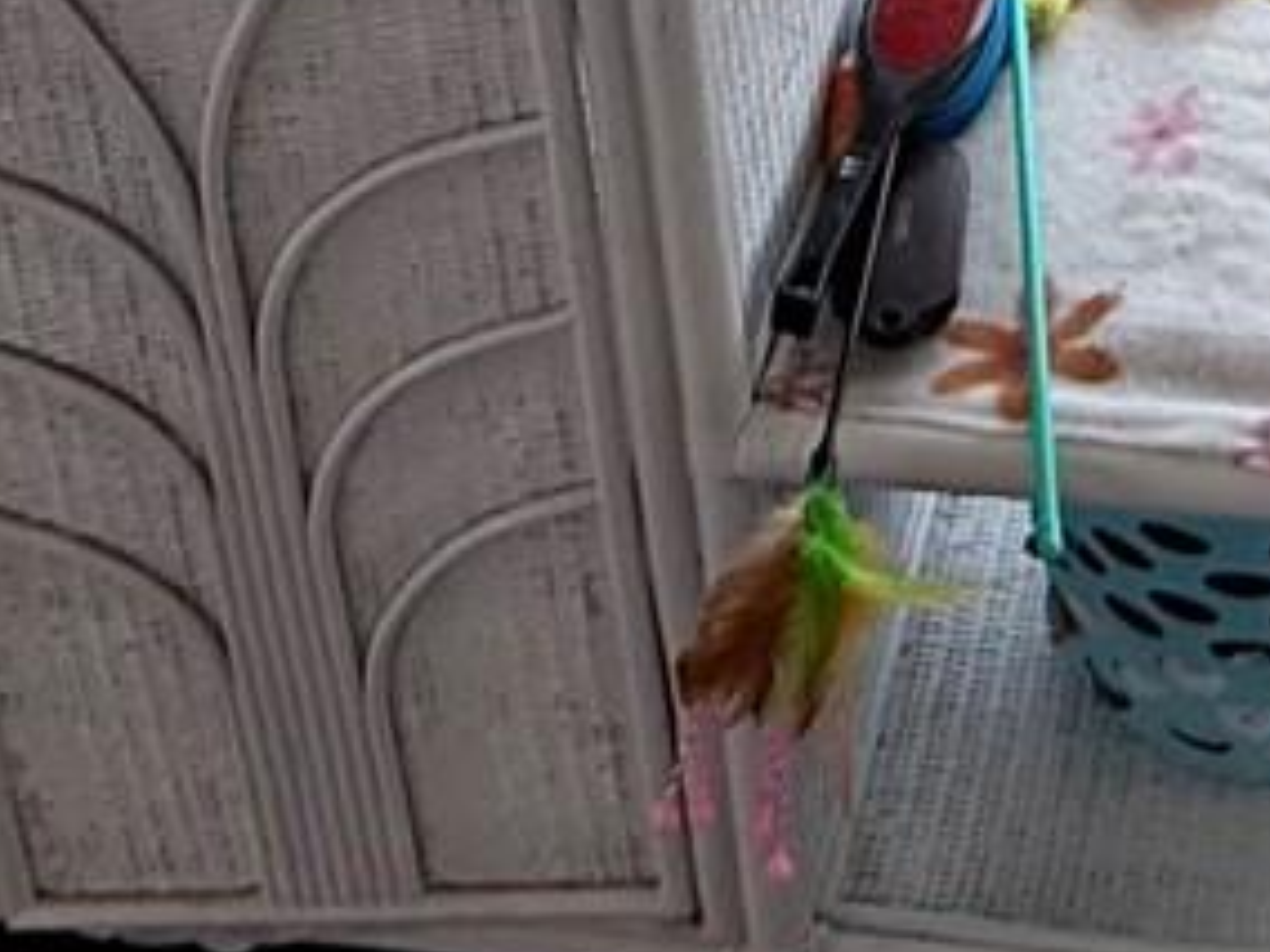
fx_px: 2898
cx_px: 1198
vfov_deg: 15.1
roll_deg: +1.8
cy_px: -952
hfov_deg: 23.9
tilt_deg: -18.7
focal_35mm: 79
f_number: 2.2
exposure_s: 1/120
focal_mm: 2.22
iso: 100
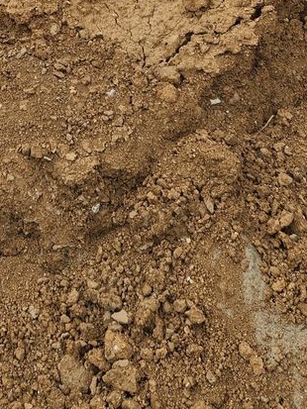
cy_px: -184
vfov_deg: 21.9
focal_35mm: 76
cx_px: 6
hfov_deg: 18.9
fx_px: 898
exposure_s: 1/1058
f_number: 1.8
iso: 20
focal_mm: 5.4
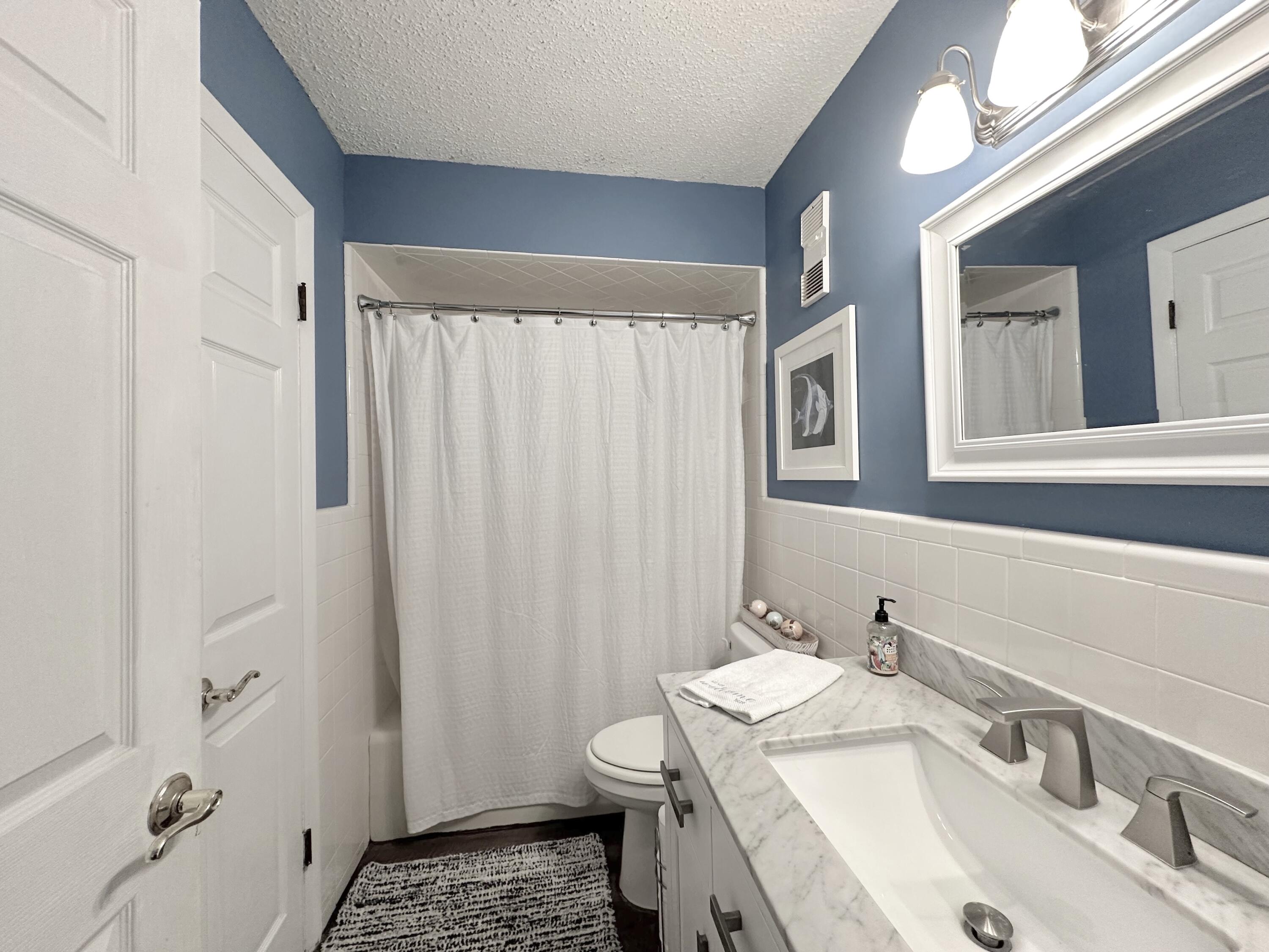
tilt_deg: -0.2
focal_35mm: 14
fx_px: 513
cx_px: 634
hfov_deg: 102.1
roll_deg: +0.7
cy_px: 476
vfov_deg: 85.7
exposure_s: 1/60
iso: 200
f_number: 2.2
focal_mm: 2.22
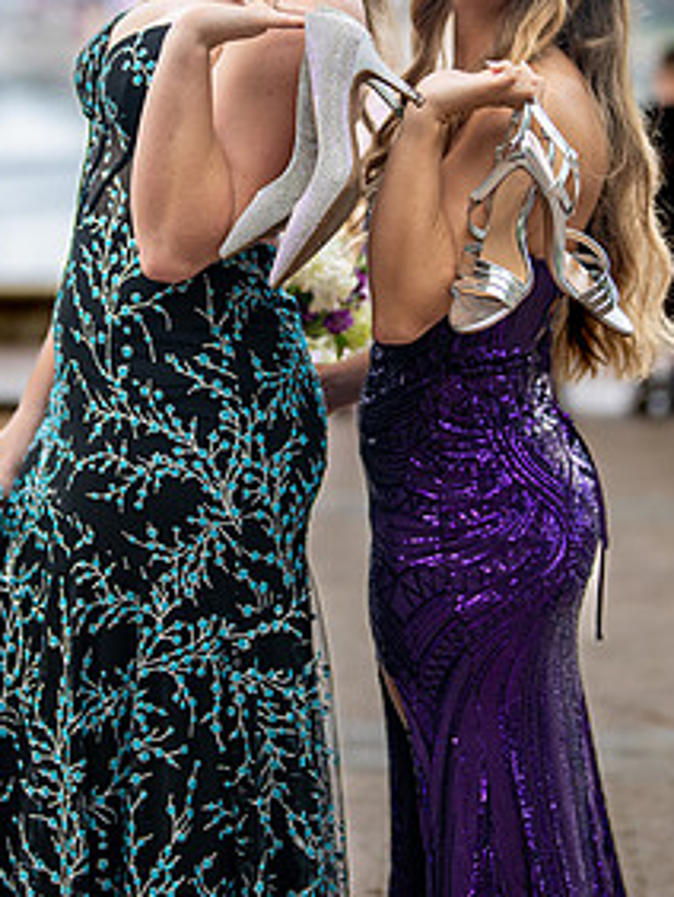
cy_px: 205
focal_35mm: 123
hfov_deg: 12.1
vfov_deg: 15.9
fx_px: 3188
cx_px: 415
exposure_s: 1/800
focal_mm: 50
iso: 160
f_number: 1.2
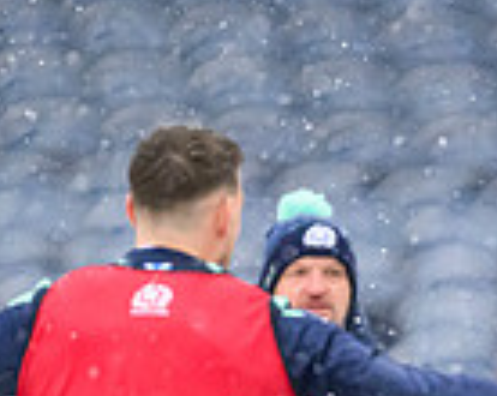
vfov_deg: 0.9
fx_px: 26057
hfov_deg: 1.1
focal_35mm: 1774
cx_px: 814
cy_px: 764
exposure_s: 1/1250
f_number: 3.5
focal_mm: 400
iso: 8000
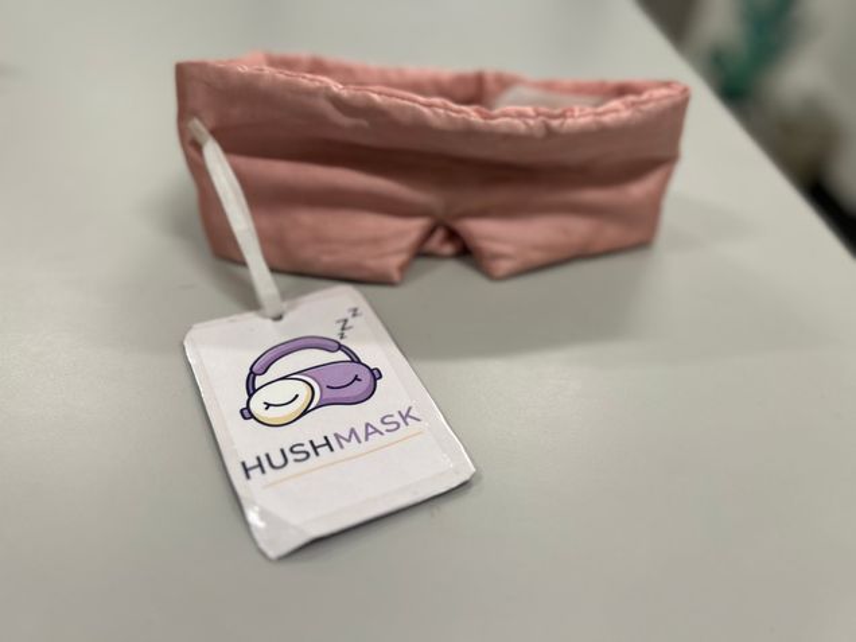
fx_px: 643
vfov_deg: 53.1
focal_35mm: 26
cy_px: 321
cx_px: 428
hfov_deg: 67.3
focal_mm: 5.7
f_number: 1.5
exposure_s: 1/120
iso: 40
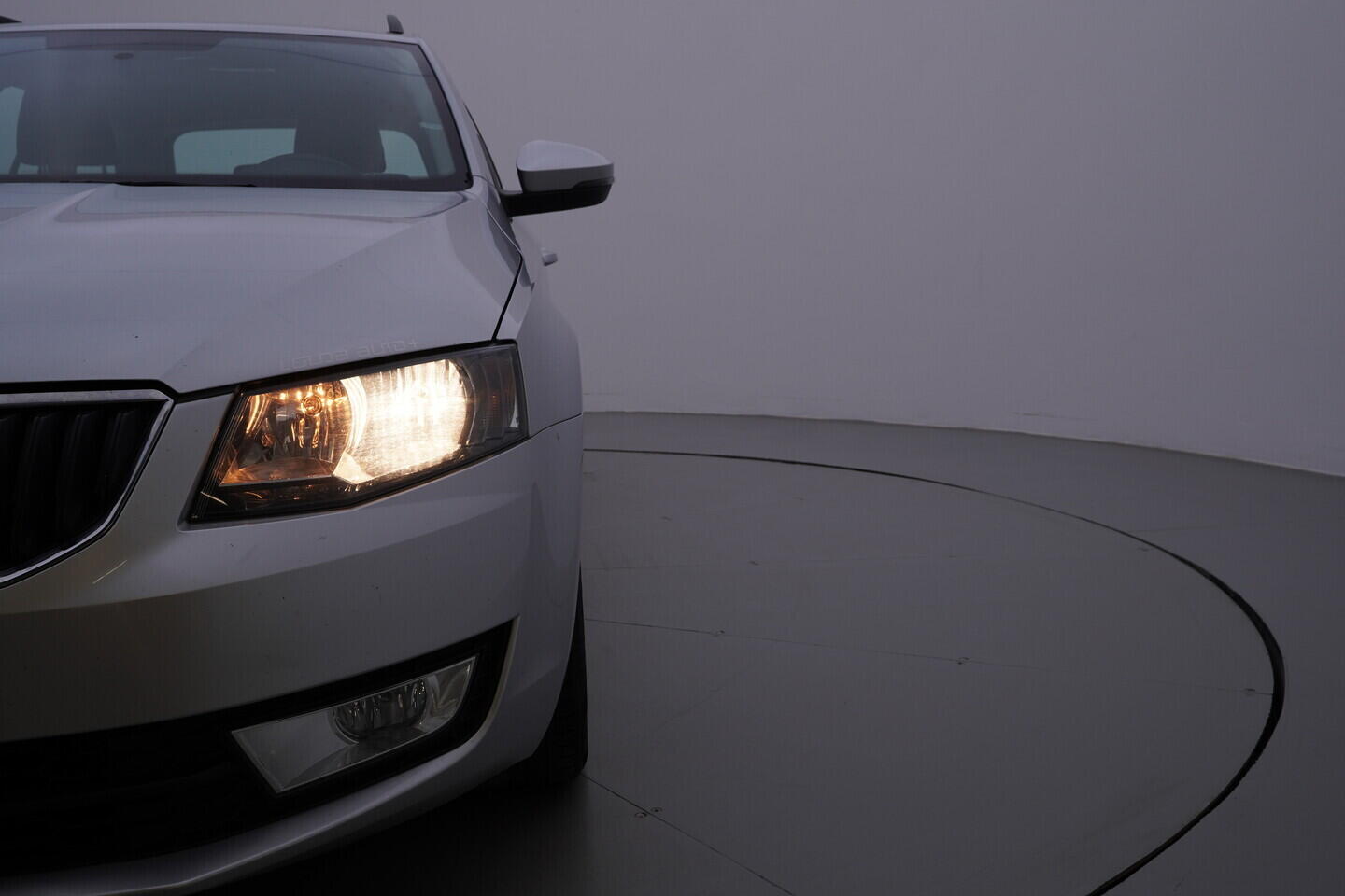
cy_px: 448
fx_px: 1345
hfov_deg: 53.1
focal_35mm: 36
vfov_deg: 36.9
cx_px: 672
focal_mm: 24
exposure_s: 1/160
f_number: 6.3
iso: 125
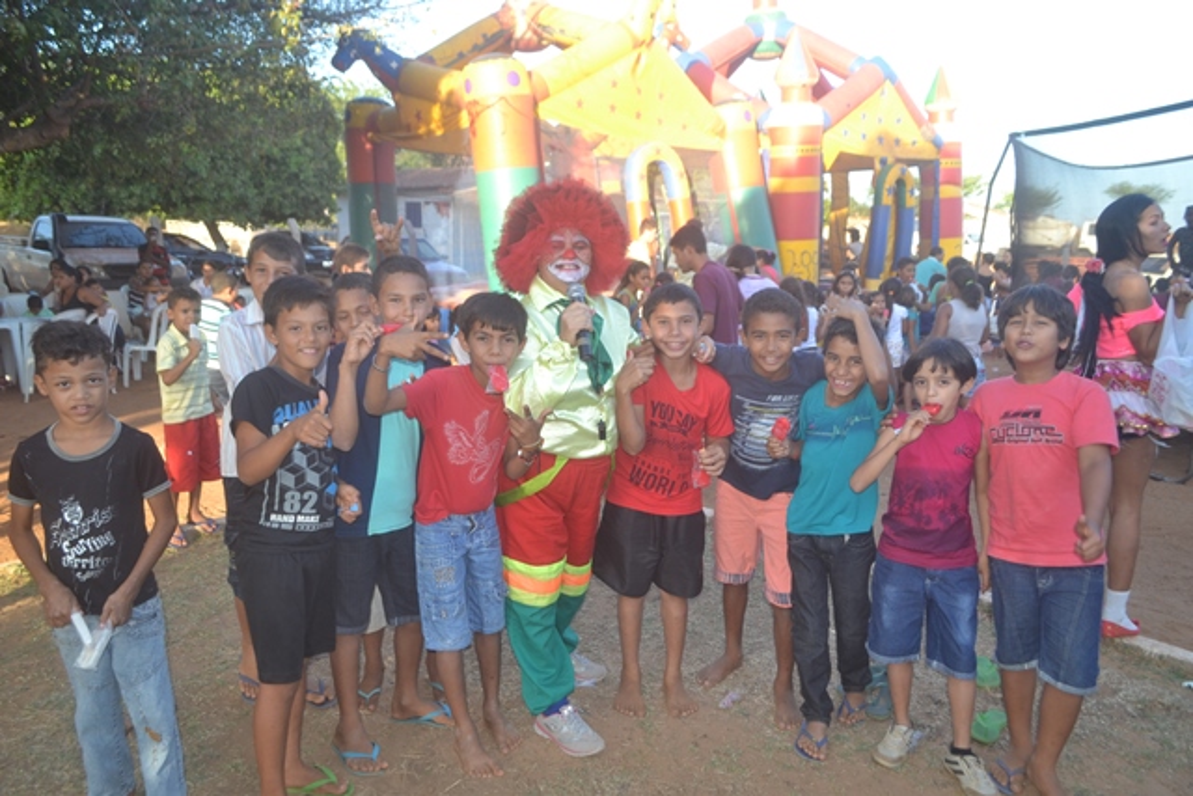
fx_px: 895
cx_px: 596
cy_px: 398
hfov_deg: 67.4
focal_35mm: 27
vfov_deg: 48.0
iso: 125
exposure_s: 1/125
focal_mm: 18
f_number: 4
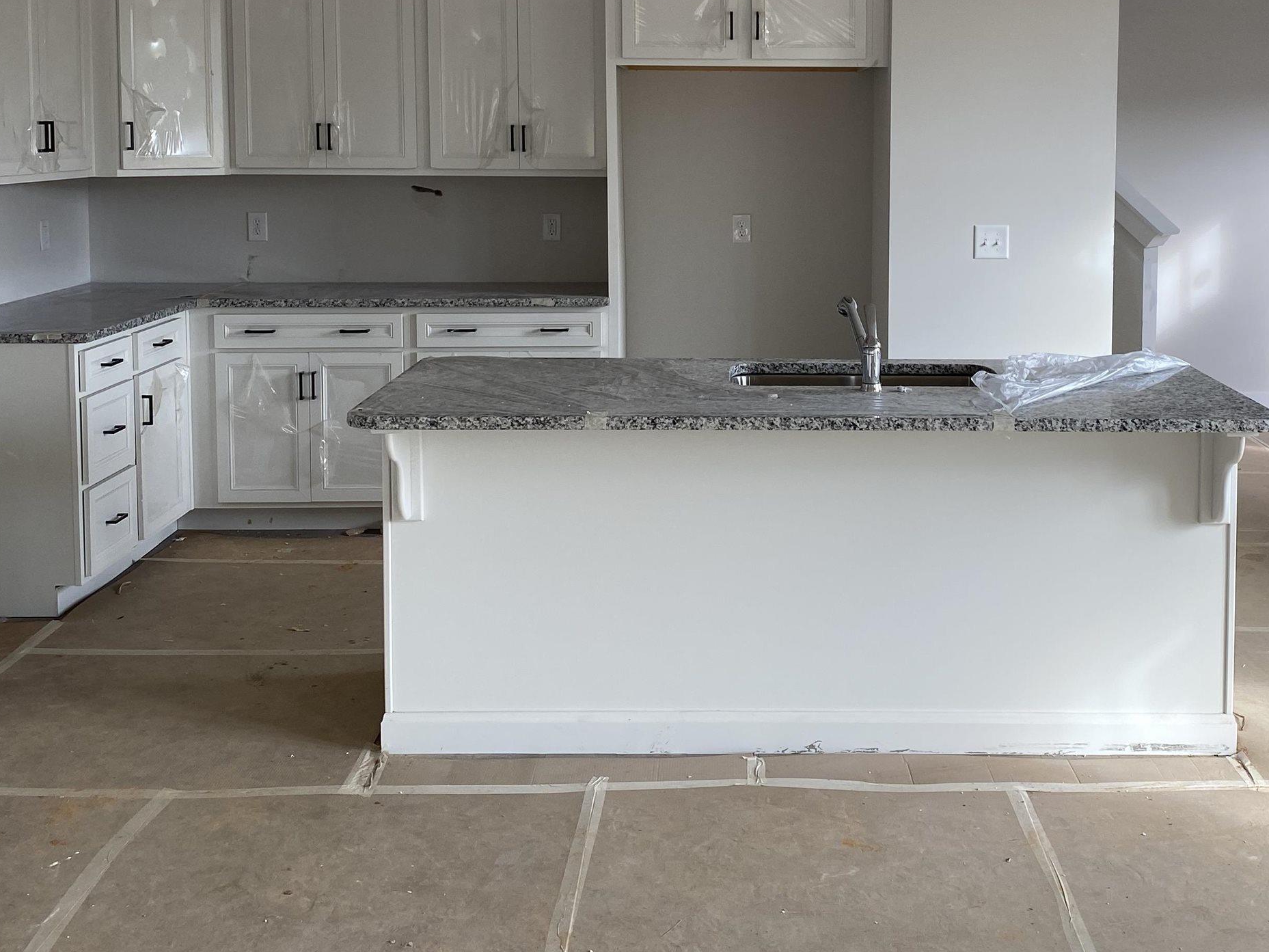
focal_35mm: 43
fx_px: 1576
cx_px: 767
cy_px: 253
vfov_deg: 33.0
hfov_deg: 43.6
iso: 32
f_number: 1.8
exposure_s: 1/124
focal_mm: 4.25
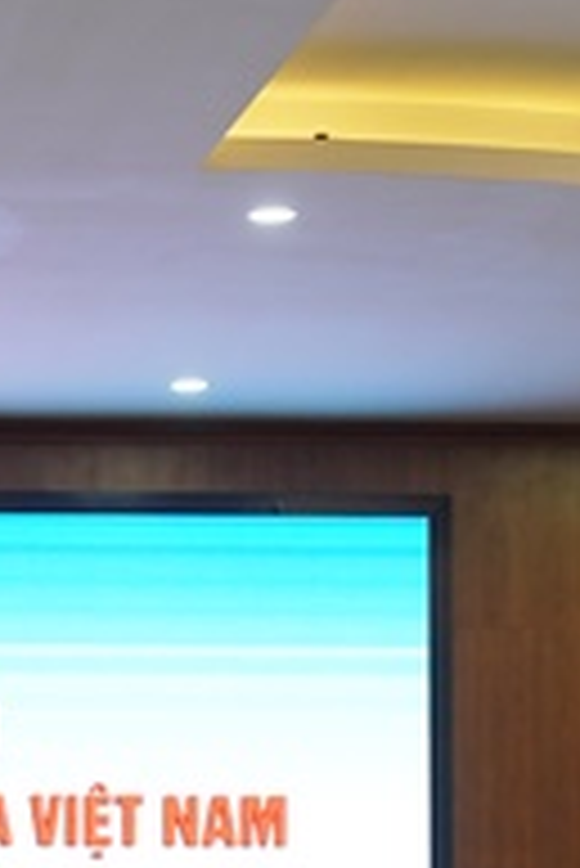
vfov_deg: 12.4
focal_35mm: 163
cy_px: 935
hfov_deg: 8.2
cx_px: -328
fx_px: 3932
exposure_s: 1/200
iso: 1000
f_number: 4
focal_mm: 35
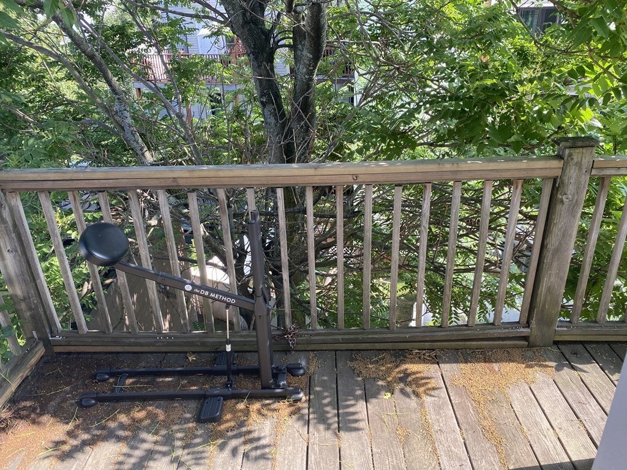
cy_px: 235
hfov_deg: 67.3
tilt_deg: -25.3
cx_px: 314
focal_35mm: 26
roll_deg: +1.4
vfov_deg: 53.1
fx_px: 471
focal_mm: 4.25
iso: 32
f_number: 1.8
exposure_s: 1/161
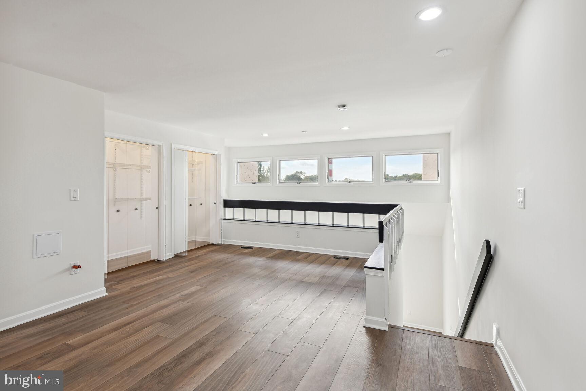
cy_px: 196
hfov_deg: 96.7
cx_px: 293
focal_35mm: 16
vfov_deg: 73.7
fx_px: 260
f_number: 8
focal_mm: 16
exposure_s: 1/50
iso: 200
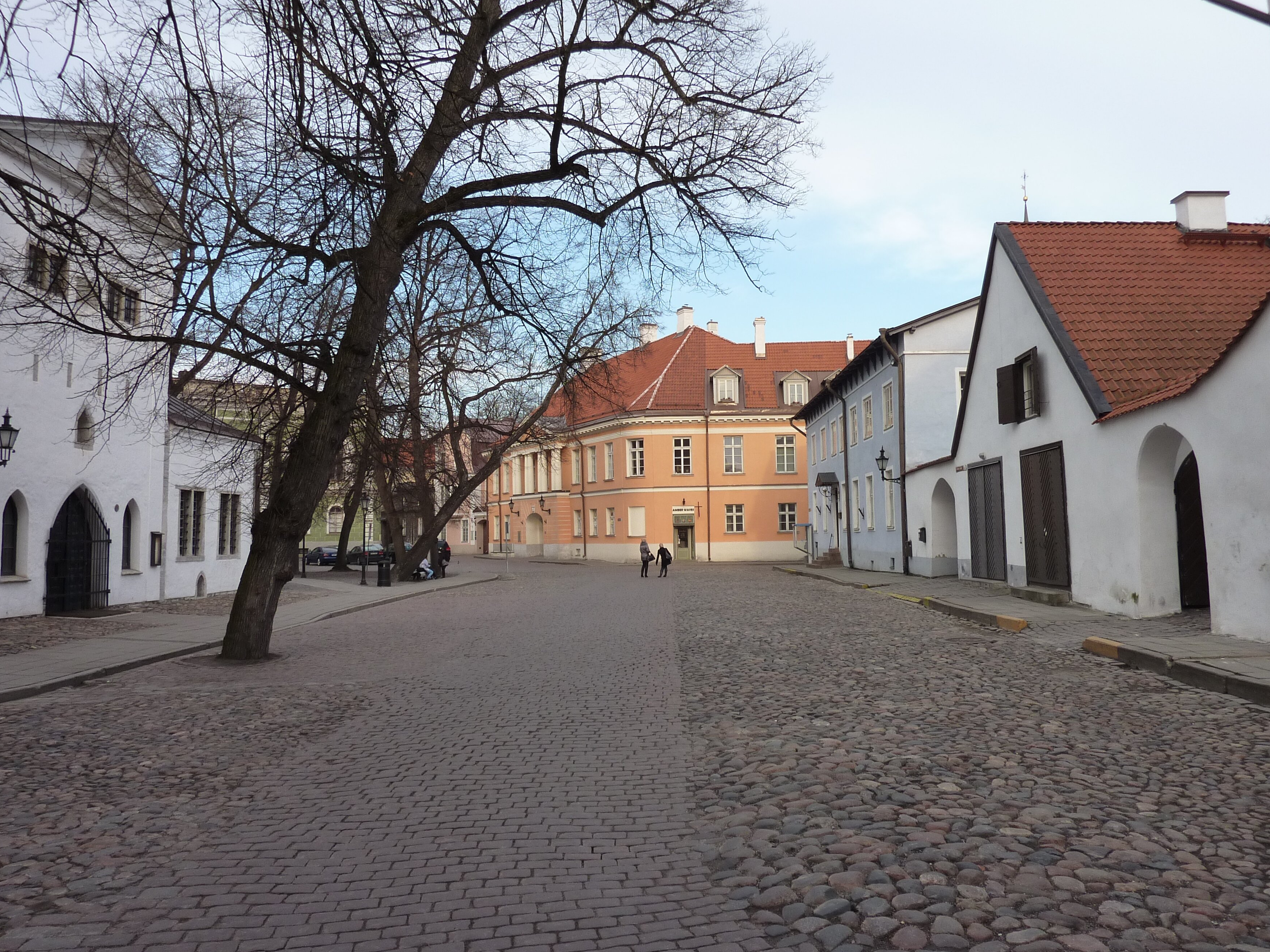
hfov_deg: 67.3
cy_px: 470
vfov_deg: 53.1
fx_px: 954
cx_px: 645
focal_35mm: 26
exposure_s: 1/160
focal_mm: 4.1
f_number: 4
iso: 125
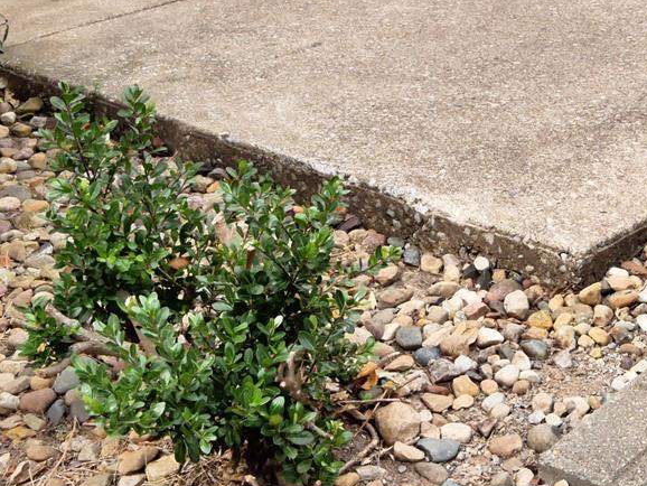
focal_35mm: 83
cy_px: -49
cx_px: 500
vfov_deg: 17.2
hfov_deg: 23.3
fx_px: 1552
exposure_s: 1/250
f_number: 9
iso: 800
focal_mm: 15
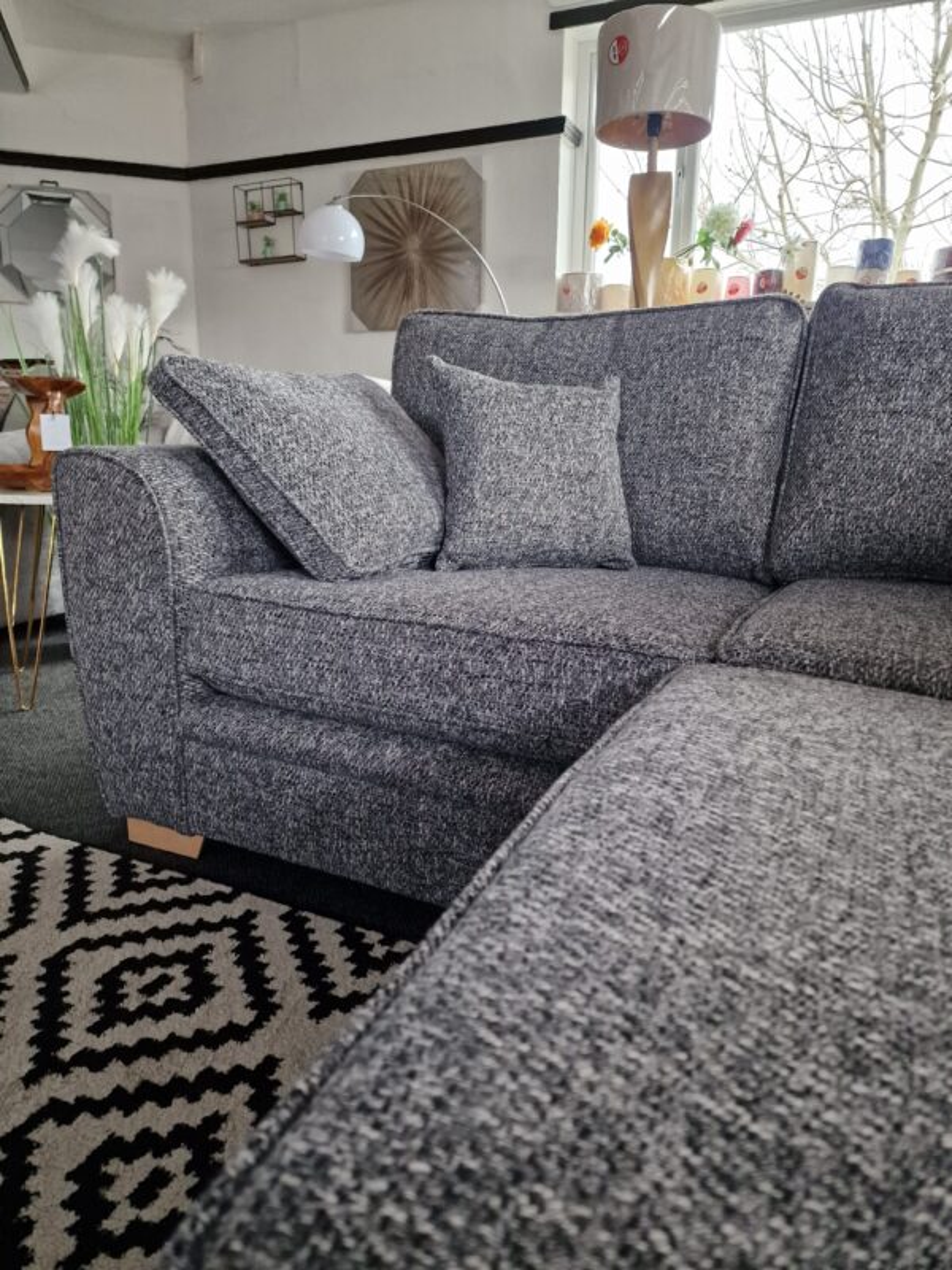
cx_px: 476
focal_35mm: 23
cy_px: 635
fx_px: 843
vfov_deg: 73.9
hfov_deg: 58.9
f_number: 1.8
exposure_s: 1/100
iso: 320
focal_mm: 6.4
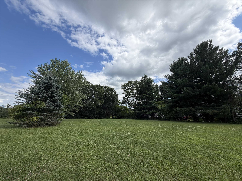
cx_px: 121
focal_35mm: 14
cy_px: 90
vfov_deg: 85.7
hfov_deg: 102.1
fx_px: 98
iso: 20
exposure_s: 1/820
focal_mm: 2.22
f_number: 2.2
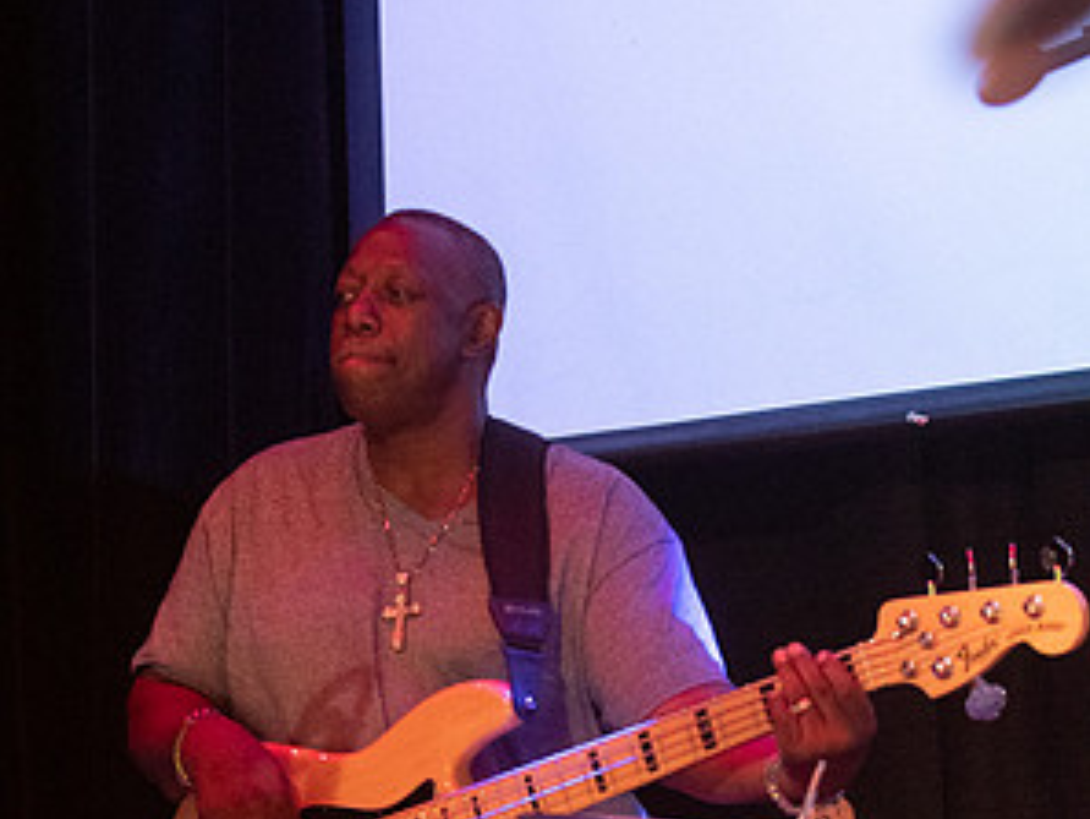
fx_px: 4820
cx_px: 547
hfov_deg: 12.9
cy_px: 753
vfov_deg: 9.7
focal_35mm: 153
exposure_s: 1/200
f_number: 3.2
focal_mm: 70
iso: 3200
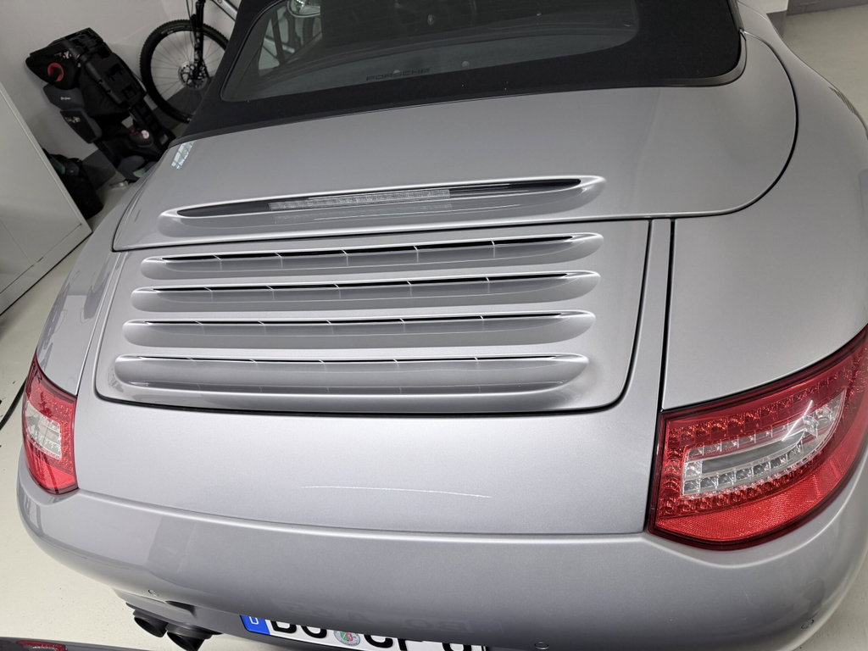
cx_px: 434
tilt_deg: -37.6
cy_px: 326
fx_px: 602
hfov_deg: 71.6
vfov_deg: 56.8
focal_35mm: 24
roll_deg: +14.3
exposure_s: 1/50
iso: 160
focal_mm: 6.76
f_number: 1.78
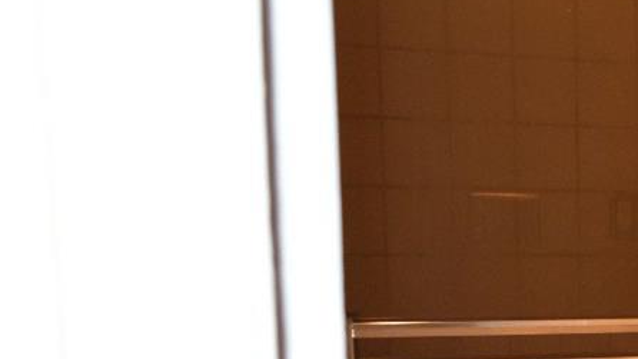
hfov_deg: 19.5
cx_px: 957
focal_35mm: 95
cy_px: 491
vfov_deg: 12.3
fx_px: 1607
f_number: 3.5
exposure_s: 1/60
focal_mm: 18
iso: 800
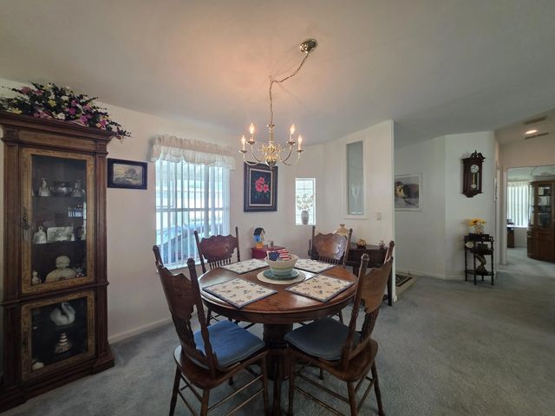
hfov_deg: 106.2
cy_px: 208
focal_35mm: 13
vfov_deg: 89.9
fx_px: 208
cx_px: 278
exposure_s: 1/120
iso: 200
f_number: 1.9
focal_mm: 2.2
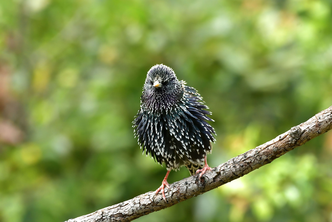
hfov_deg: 3.0
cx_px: 166
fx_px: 6363
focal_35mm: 690
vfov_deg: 2.0
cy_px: 111
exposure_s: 1/2500
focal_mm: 460
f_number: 6.3
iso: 2000
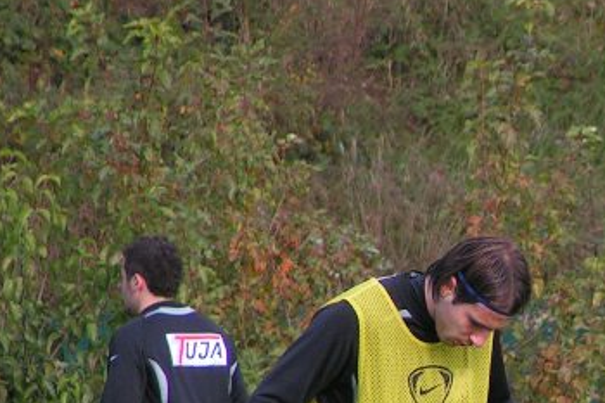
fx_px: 15168
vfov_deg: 1.5
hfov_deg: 2.3
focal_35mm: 903
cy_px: 403
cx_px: 603
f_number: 3.5
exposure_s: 1/400
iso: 100
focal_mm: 58
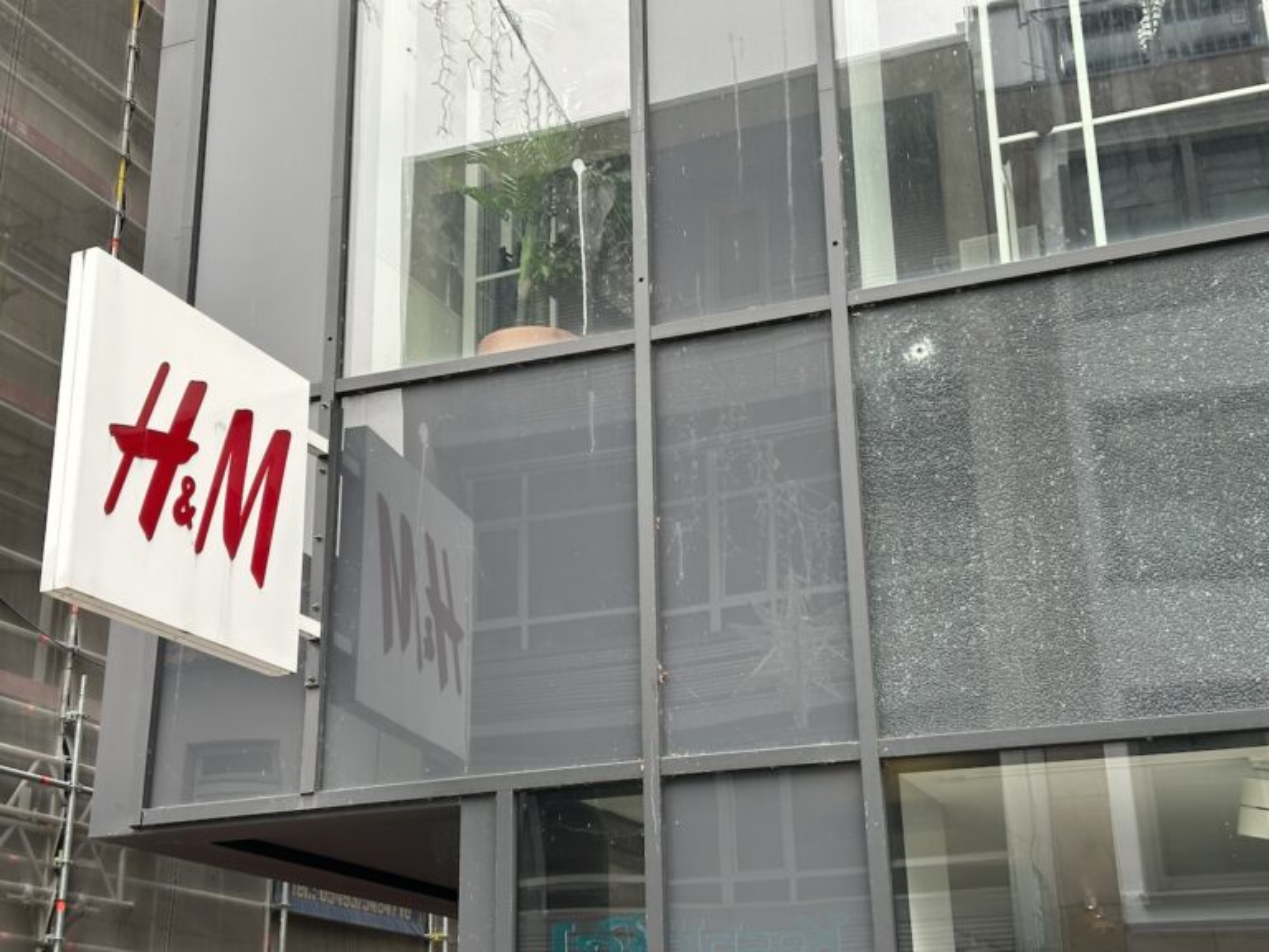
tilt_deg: +20.5
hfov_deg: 39.7
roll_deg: +1.4
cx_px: 634
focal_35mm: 48
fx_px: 1760
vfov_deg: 30.3
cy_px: 476
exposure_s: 1/121
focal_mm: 6.86
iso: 80
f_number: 1.78
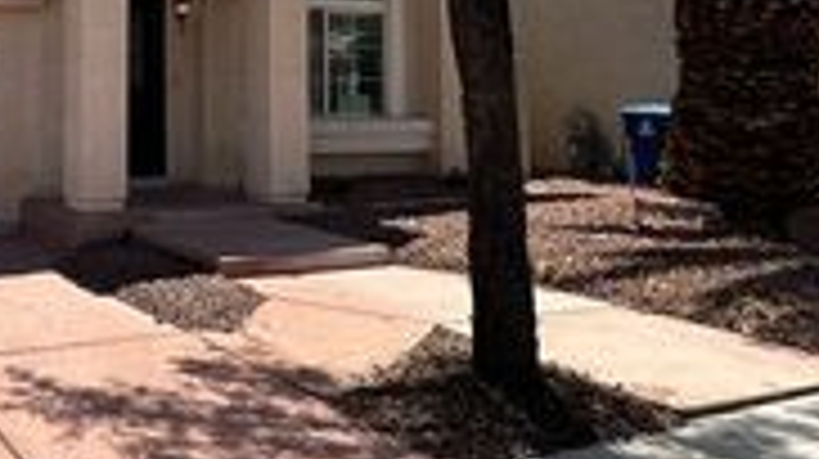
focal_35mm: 42
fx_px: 911
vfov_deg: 27.5
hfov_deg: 42.3
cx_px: 14
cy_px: 74
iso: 50
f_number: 2.2
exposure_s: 1/2257
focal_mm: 2.22
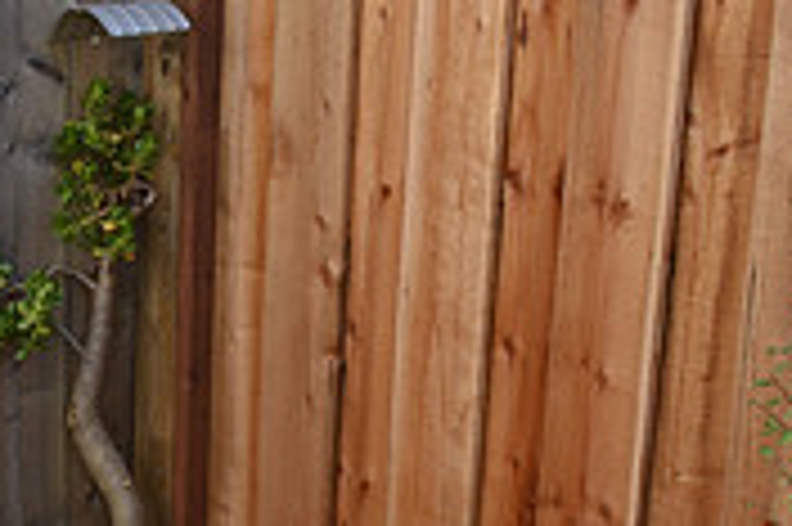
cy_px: 719
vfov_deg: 12.7
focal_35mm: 104
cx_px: 36
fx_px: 2278
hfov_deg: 19.3
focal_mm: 21
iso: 200
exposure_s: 1/160
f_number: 6.3
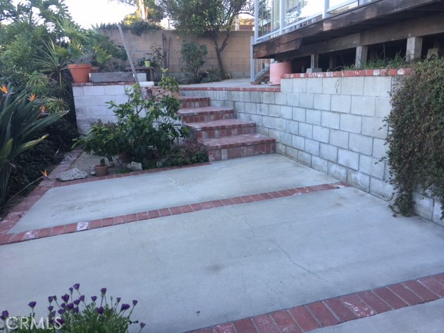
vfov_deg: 48.2
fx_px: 372
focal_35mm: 29
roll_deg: +1.5
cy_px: 166
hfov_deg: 61.7
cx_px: 222
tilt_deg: -11.0
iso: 32
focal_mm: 4.15
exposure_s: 1/120
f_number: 2.2
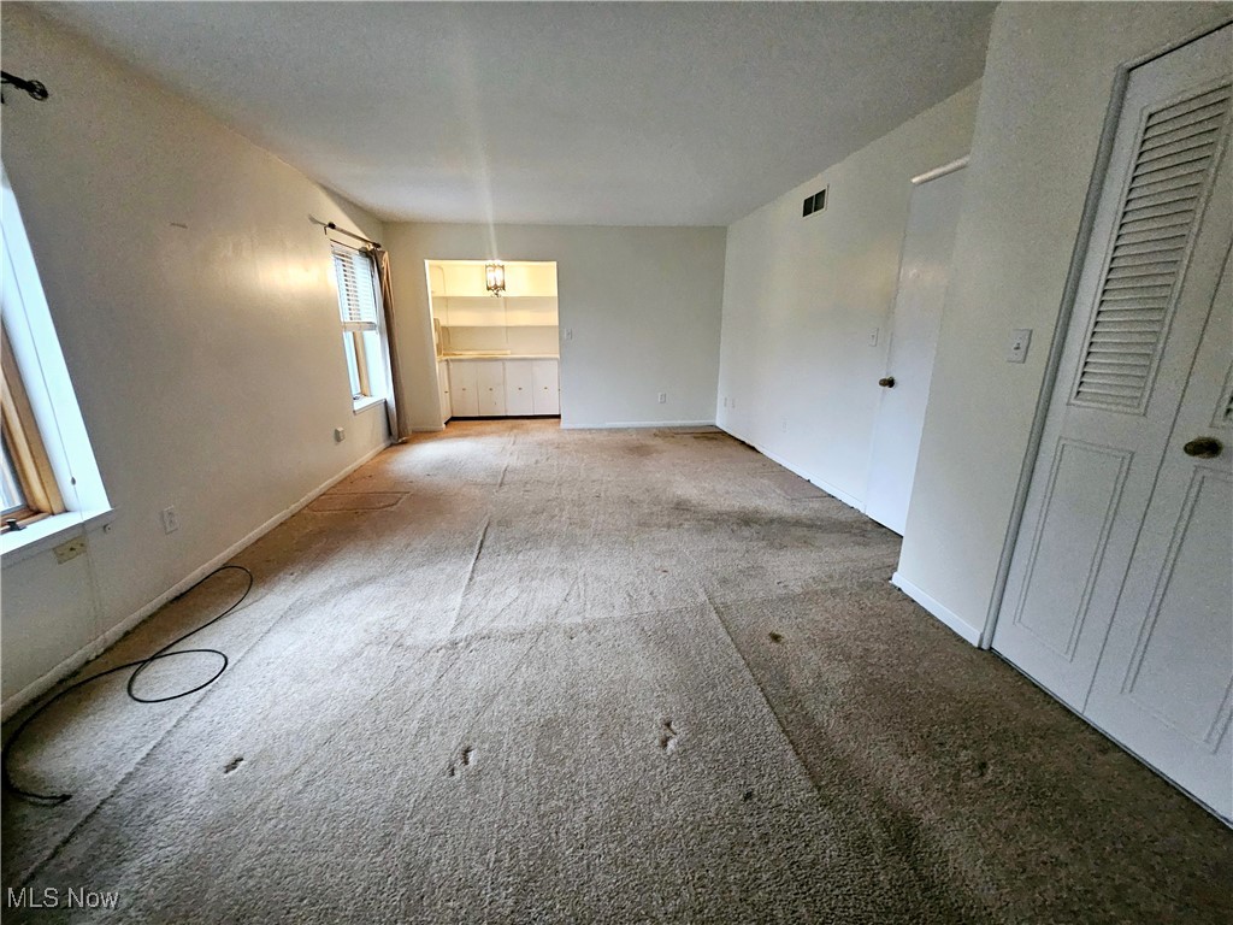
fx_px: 463
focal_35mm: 13
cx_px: 616
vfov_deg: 89.9
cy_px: 462
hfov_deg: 106.2
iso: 640
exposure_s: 1/30
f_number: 2.2
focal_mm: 1.74
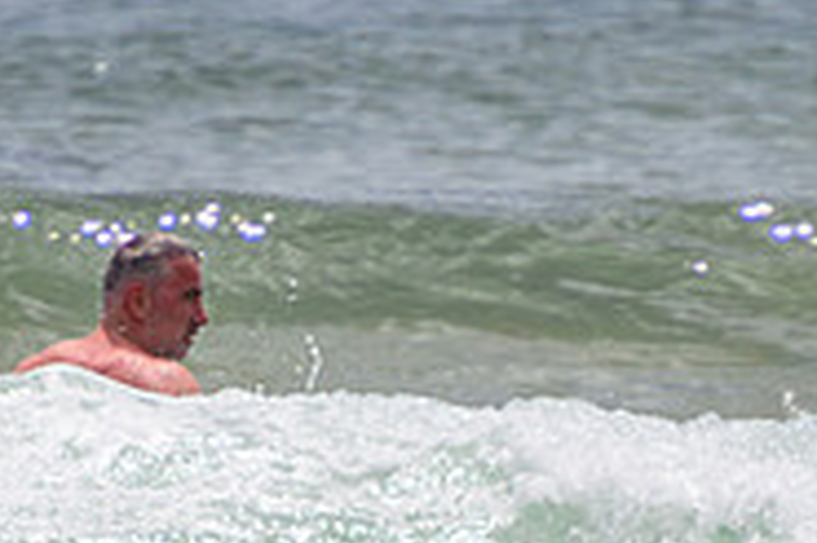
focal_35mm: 1727
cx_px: 531
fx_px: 39158
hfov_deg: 1.2
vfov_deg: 0.8
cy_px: 458
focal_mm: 400
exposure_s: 1/2000
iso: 160
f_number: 5.6
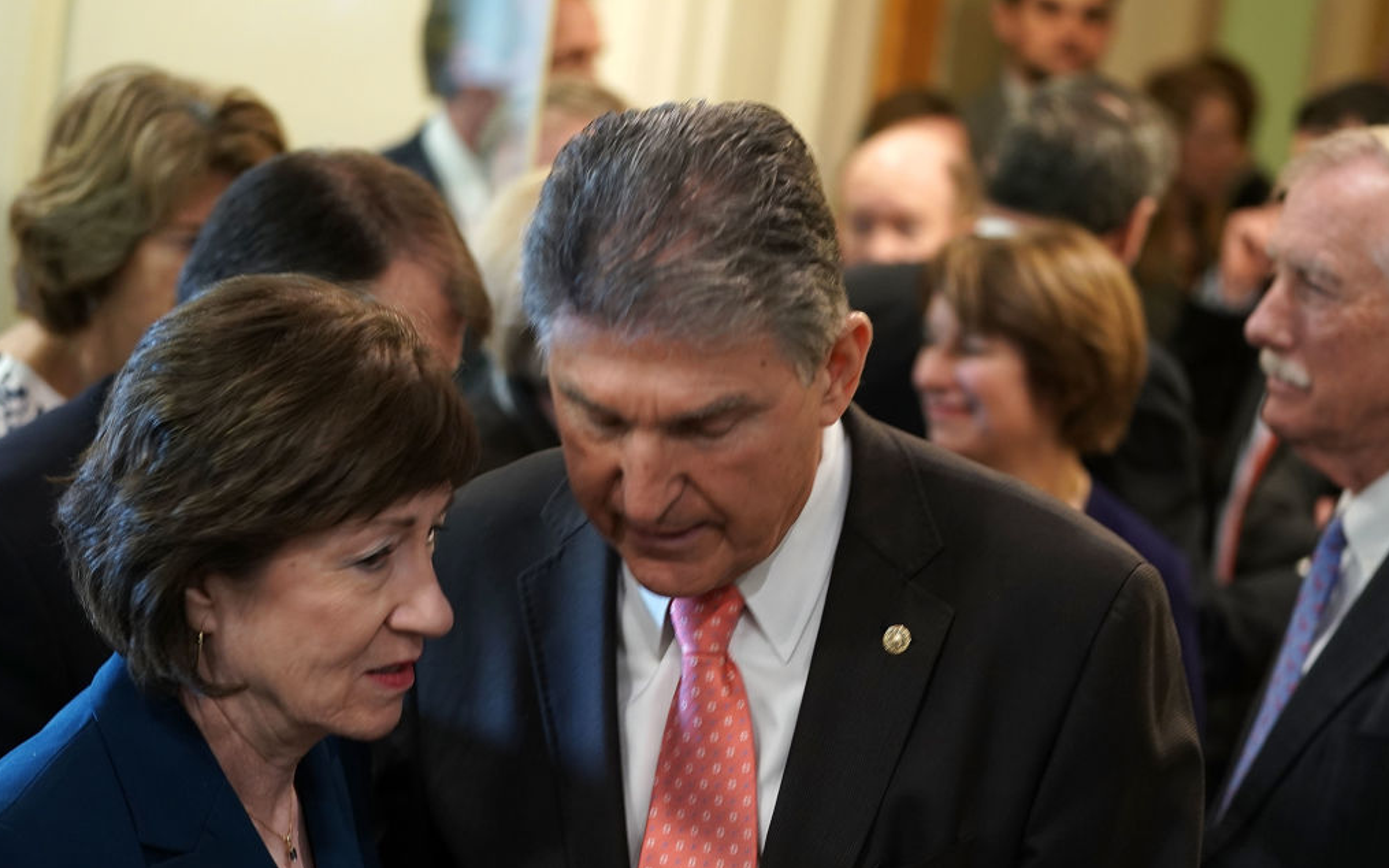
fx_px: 2725
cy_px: 466
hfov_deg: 28.6
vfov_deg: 18.1
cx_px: 692
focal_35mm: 72
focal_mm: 70
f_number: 2.8
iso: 1600
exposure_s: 1/60
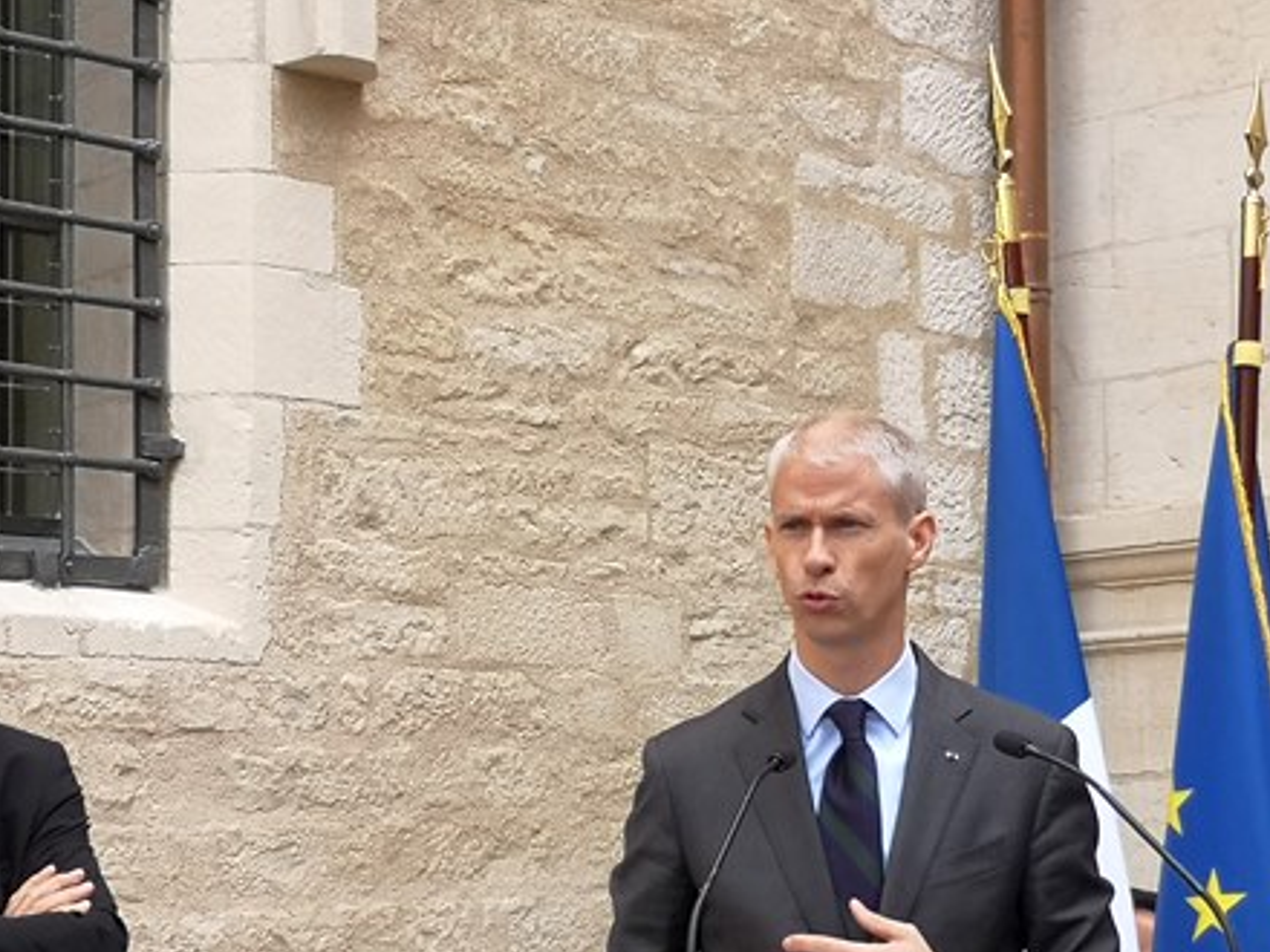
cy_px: 626
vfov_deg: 18.4
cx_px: 811
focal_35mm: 80
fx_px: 2935
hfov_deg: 24.3
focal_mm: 3.95
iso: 50
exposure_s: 1/655
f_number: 1.8
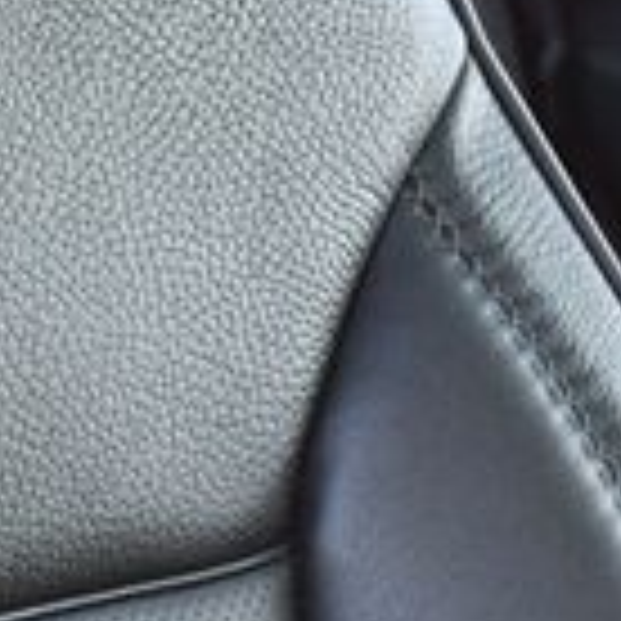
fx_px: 4161
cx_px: -234
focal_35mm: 205
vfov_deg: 8.5
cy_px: 320
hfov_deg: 8.4
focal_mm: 26
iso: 1100
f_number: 4.2
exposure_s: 1/125
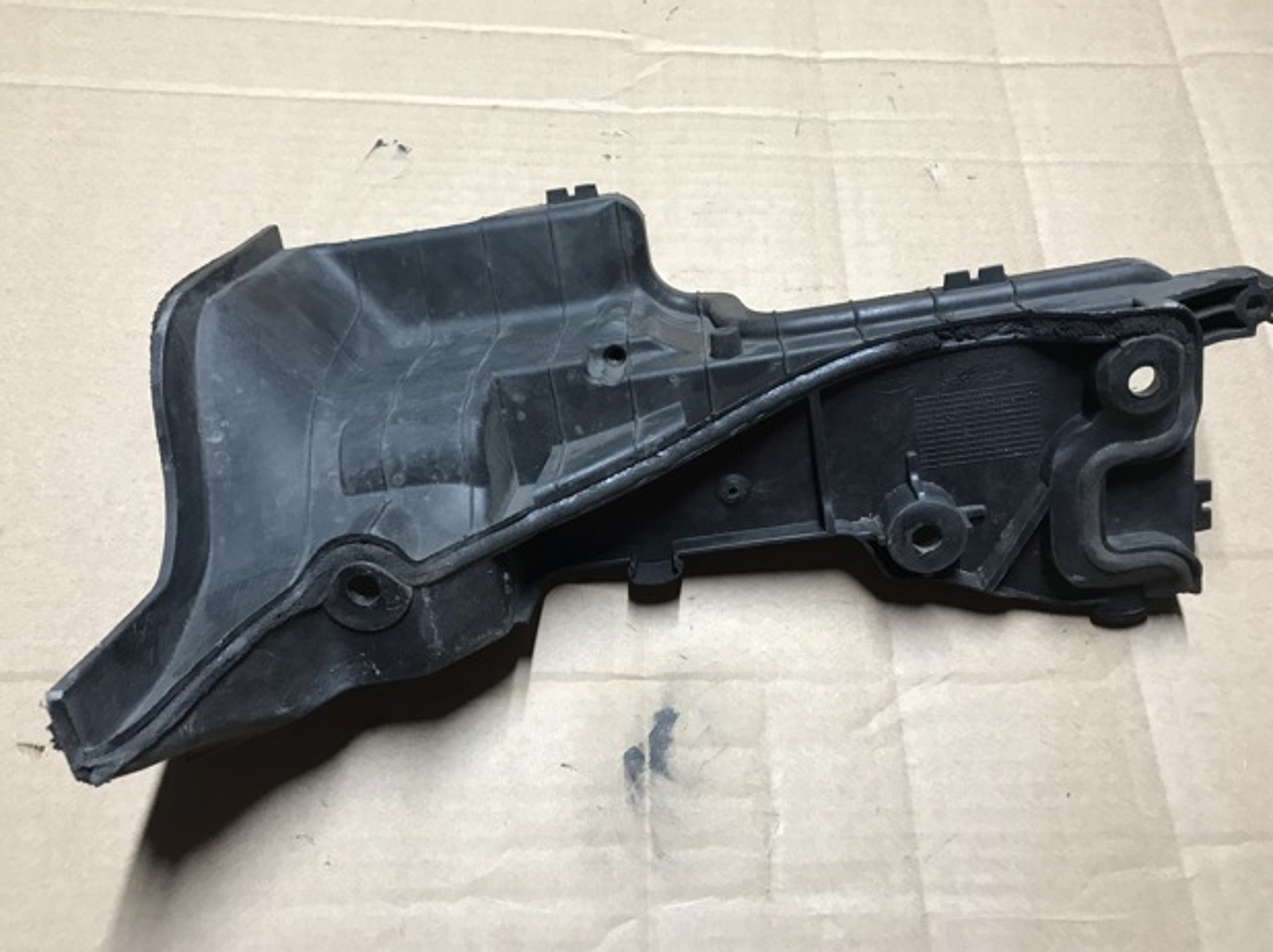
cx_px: 641
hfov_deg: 61.7
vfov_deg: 48.1
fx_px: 1065
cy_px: 467
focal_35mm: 29
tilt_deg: -63.7
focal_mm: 3.99
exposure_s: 1/17
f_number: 1.8
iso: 40
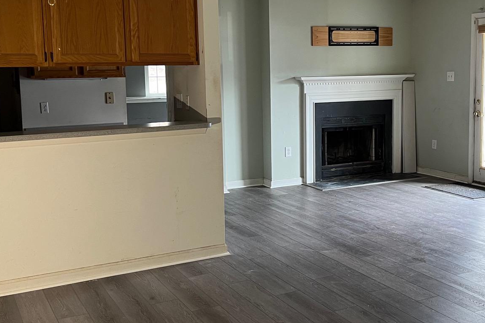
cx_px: 310
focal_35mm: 48
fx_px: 647
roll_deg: +0.4
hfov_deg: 40.8
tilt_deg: -6.8
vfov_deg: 28.0
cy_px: 138
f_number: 1.5
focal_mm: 5.7
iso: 100
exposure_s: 1/60
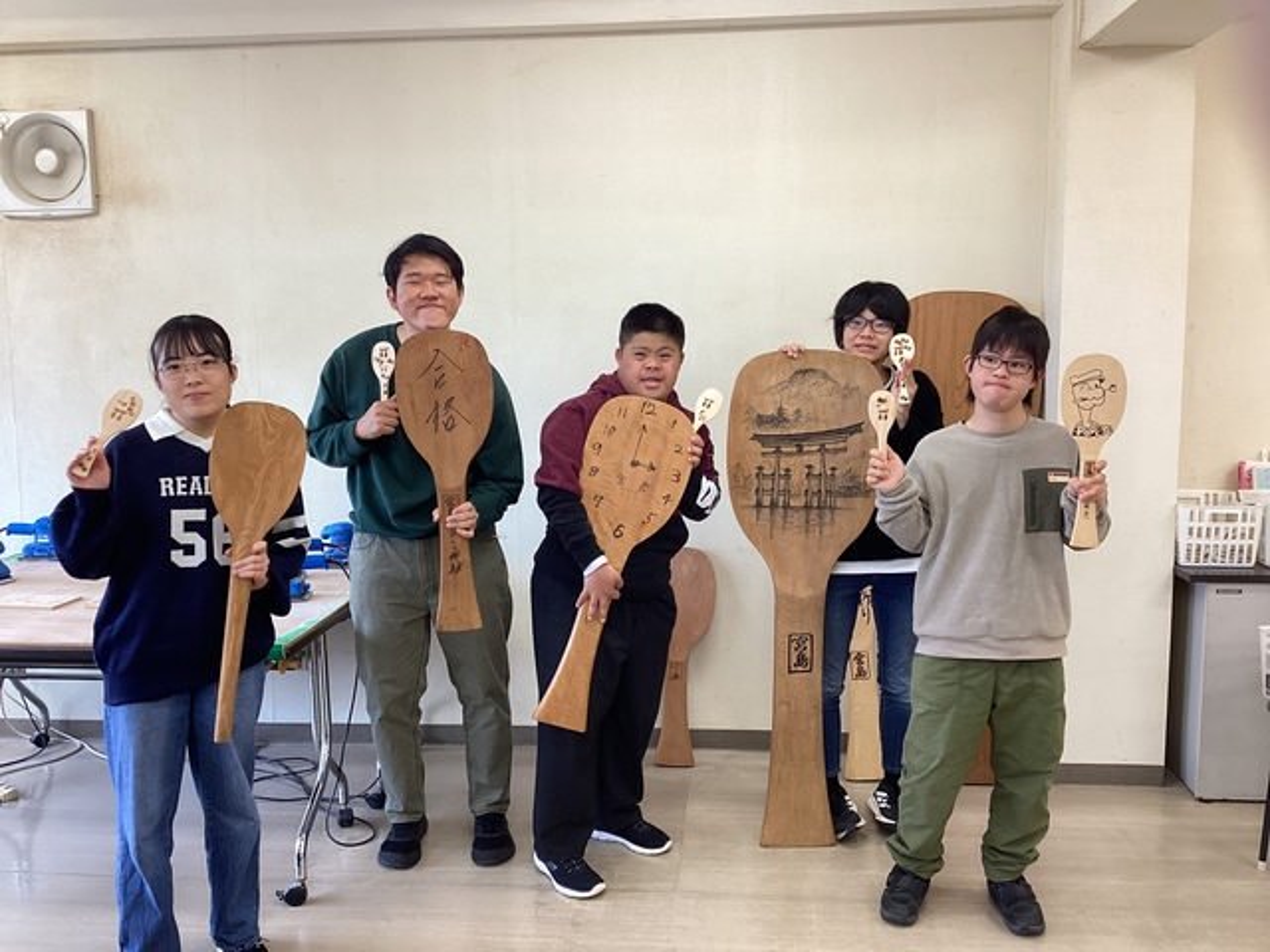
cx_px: 635
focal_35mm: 31
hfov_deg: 58.4
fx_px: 1137
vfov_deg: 45.4
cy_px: 476
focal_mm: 3.3
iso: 50
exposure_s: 1/50
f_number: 2.4
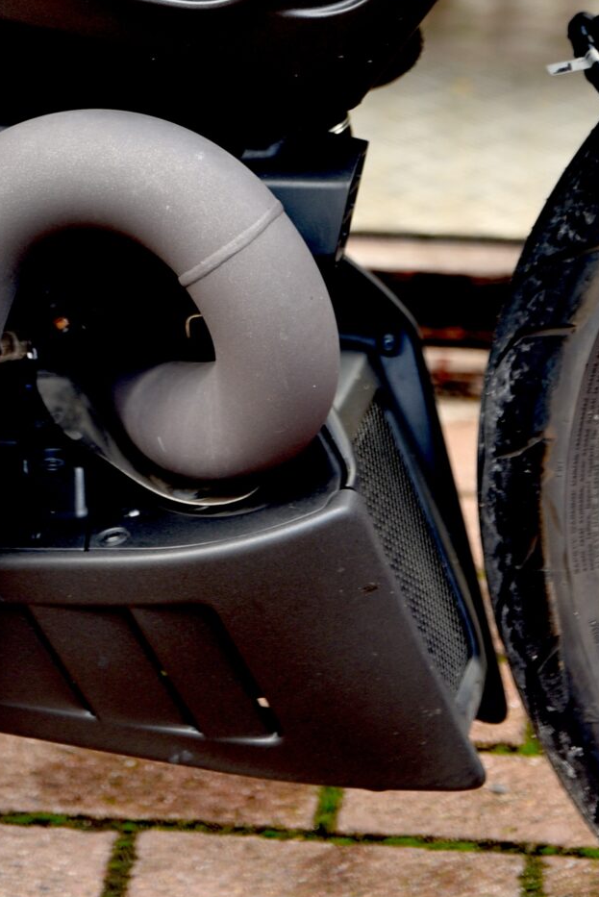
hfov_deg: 7.2
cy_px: -215
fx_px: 4786
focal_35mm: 192
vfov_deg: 10.5
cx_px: 225
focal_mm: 70
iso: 200
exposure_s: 1/60
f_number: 2.8
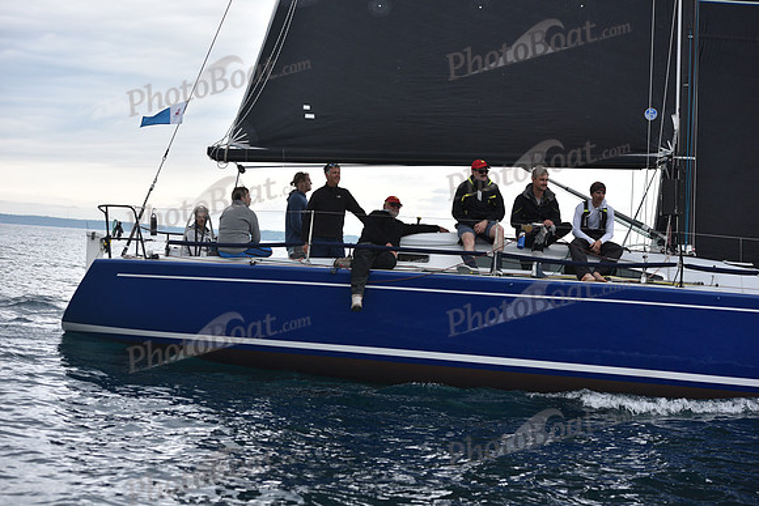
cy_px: 253
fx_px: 1476
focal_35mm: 70
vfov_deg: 19.5
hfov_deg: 28.8
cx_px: 380
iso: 250
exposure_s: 1/800
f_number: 4.5
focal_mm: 70
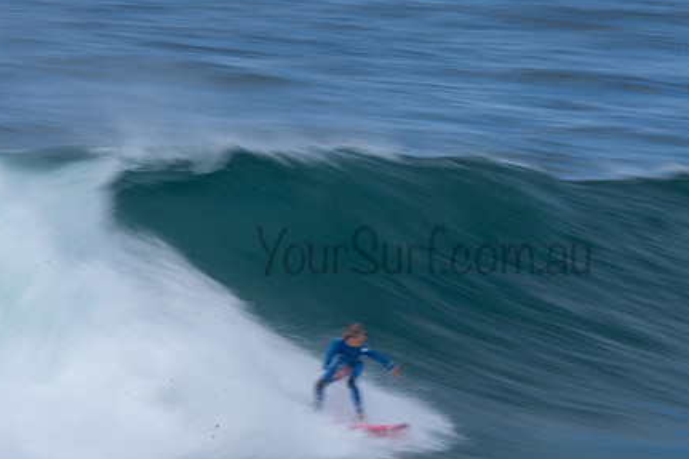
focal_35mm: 1009
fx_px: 19303
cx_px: 422
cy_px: 237
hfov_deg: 2.0
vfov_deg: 1.4
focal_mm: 500
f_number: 29
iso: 100
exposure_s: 1/20
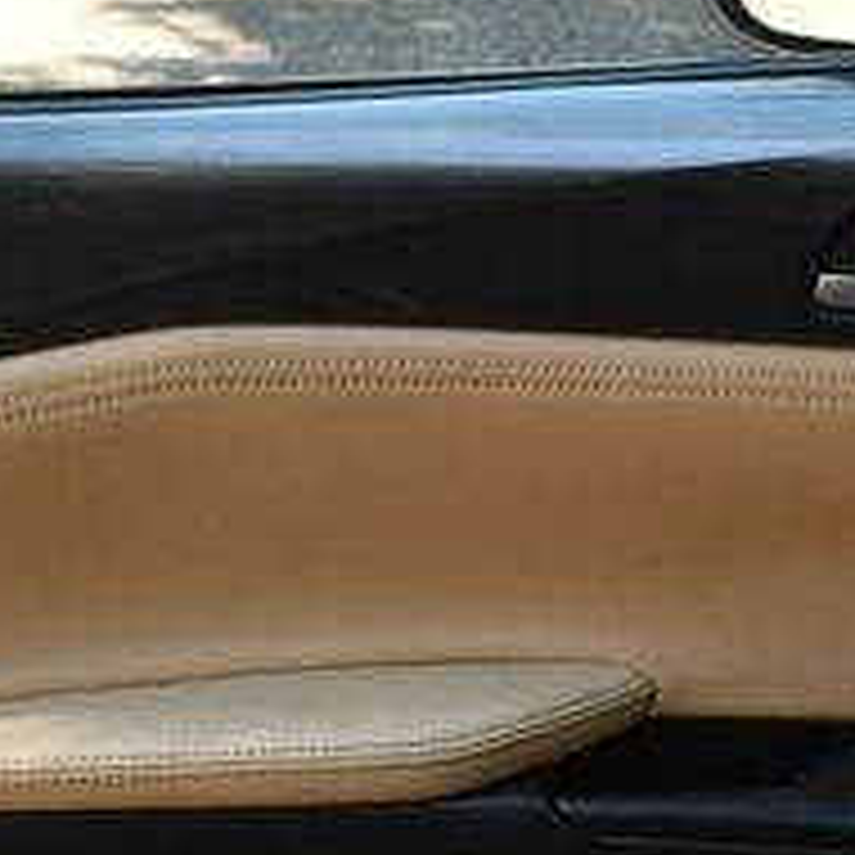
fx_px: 2878
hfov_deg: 16.9
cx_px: 446
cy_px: 598
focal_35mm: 103
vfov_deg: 16.8
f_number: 5.6
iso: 400
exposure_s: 1/250
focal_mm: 24
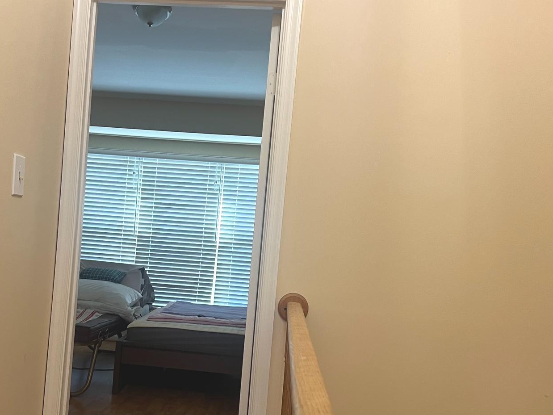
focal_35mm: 43
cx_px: 203
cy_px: 259
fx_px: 687
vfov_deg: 33.4
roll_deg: -6.6
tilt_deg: -2.3
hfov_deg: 43.5
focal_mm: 5.7
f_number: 1.5
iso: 100
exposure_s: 1/60
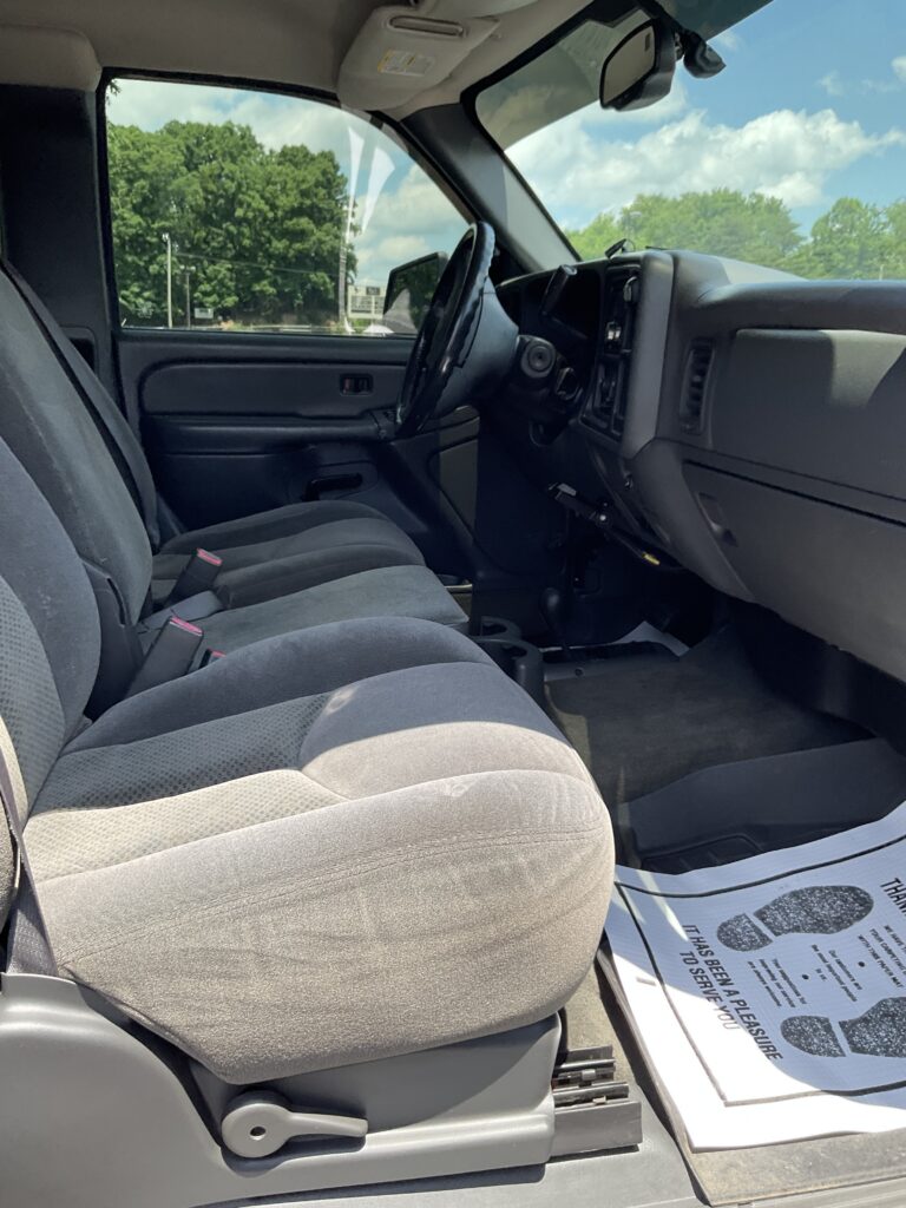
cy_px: 604
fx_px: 1012
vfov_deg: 61.7
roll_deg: -2.5
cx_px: 453
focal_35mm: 29
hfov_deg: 48.2
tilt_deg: -15.1
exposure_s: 1/358
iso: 16
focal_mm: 3
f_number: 1.8
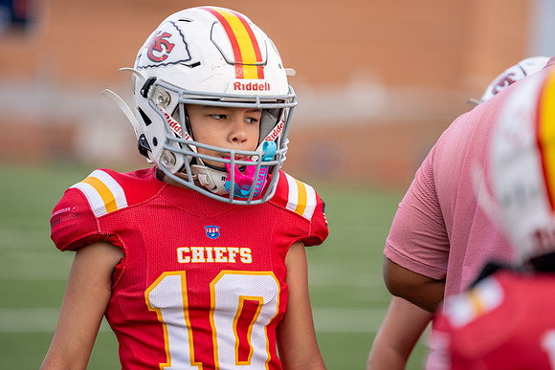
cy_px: 189
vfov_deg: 6.7
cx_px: 284
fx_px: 3160
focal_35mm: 205
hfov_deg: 10.0
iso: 400
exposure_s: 1/2500
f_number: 2.8
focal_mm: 200
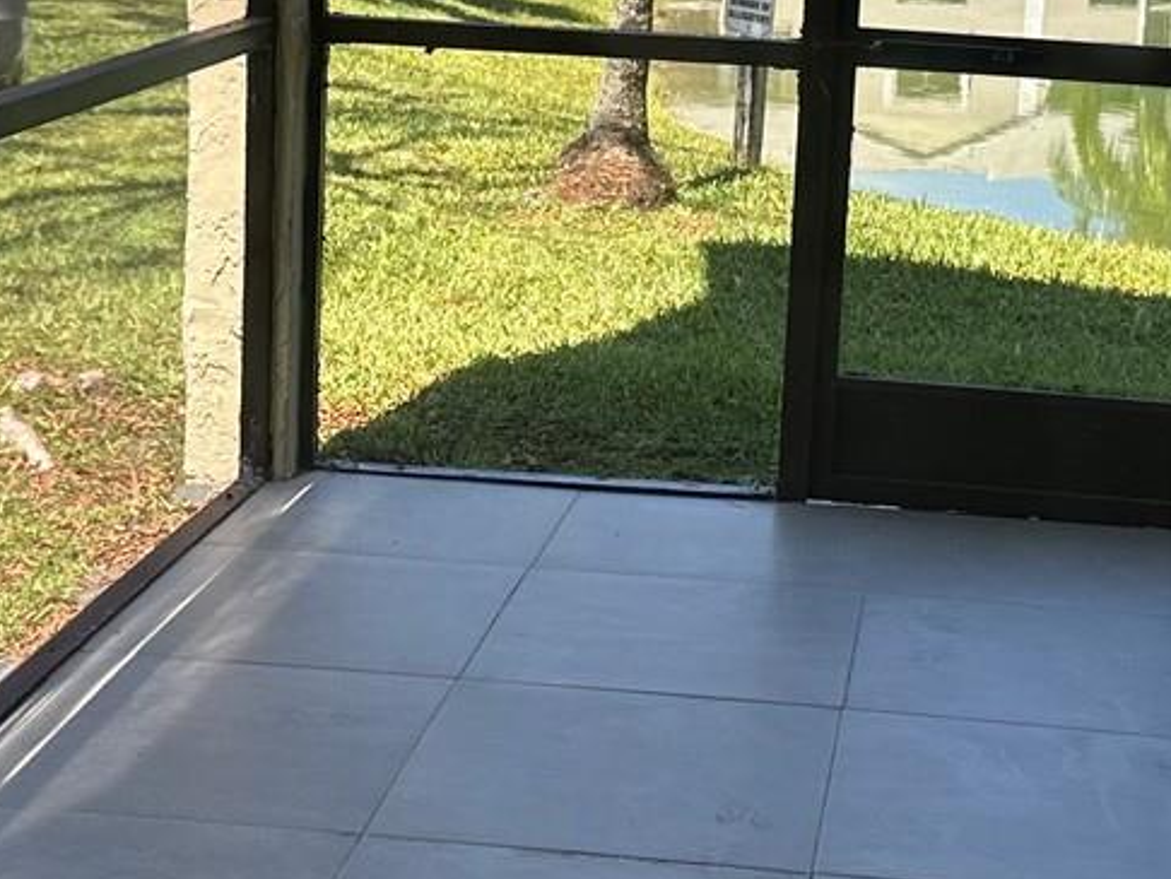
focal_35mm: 79
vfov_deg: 18.5
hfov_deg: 24.6
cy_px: 210
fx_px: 2674
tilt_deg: -9.9
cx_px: 754
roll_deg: -3.3
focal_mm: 6.86
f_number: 1.78
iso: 80
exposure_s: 1/910
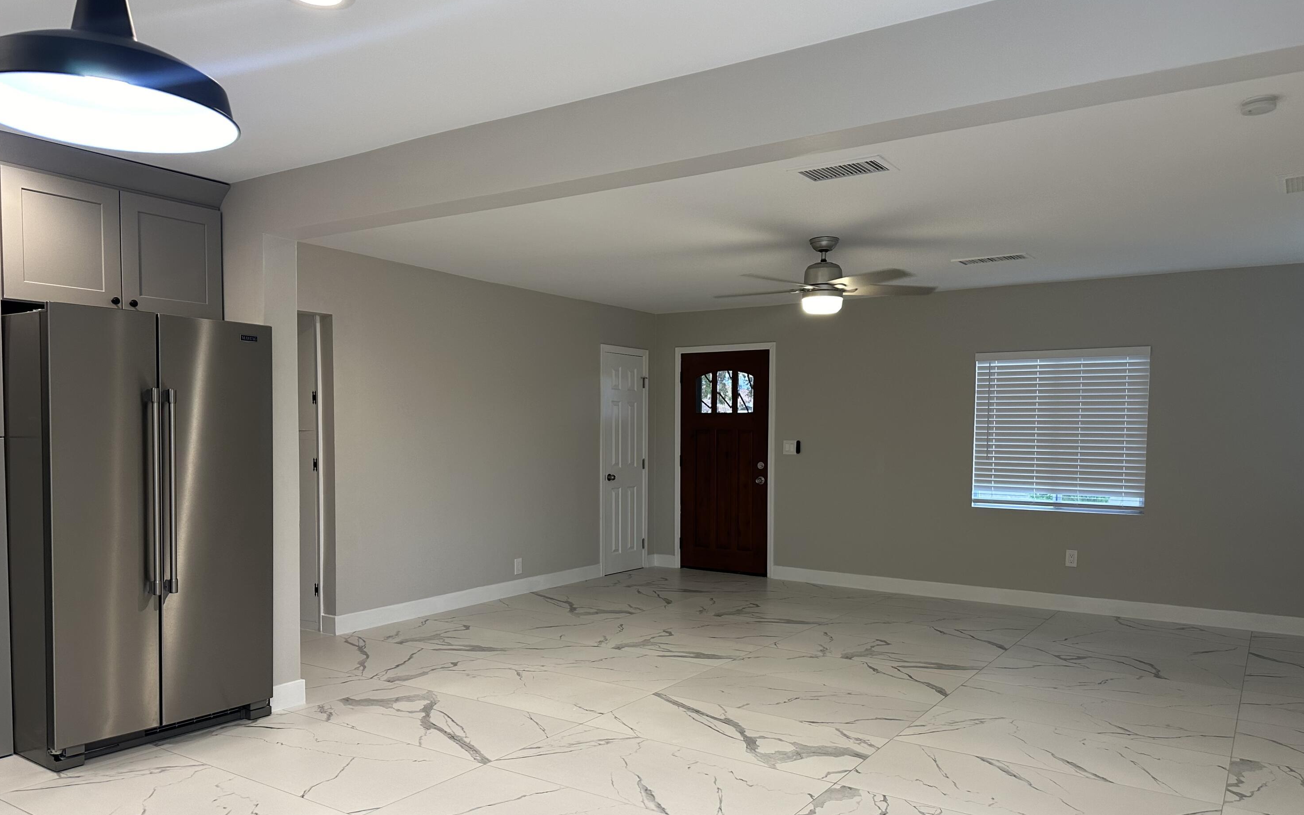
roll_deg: -1.1
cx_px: 662
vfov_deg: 47.4
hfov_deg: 70.4
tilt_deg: -3.7
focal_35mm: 26
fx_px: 924
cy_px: 475
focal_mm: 6.86
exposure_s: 1/120
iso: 160
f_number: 1.78
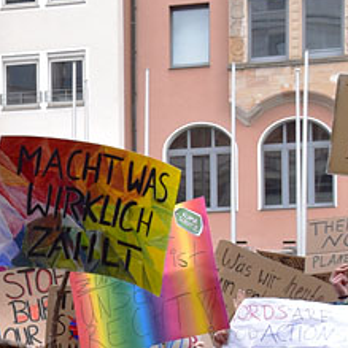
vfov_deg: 10.7
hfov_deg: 10.1
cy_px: 309
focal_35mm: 162
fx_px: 1841
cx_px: -324
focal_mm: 29
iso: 400
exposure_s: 1/125
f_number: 9
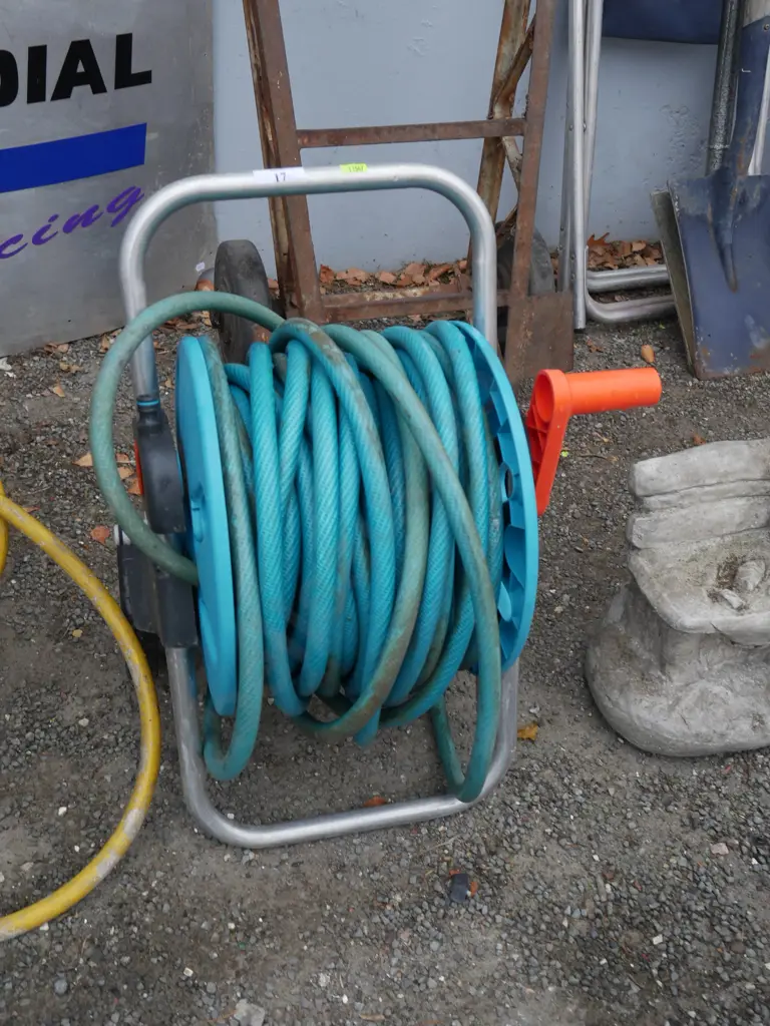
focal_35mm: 36
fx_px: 1068
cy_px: 513
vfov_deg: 51.4
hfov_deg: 39.7
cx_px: 385
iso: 400
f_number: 5
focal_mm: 18
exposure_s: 1/60
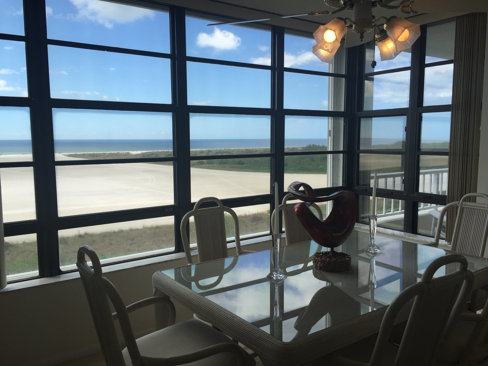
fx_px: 409
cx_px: 244
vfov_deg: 48.2
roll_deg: -0.6
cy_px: 183
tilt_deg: -5.4
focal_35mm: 29
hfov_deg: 61.7
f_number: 2.2
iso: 32
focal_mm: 4.15
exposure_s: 1/1236
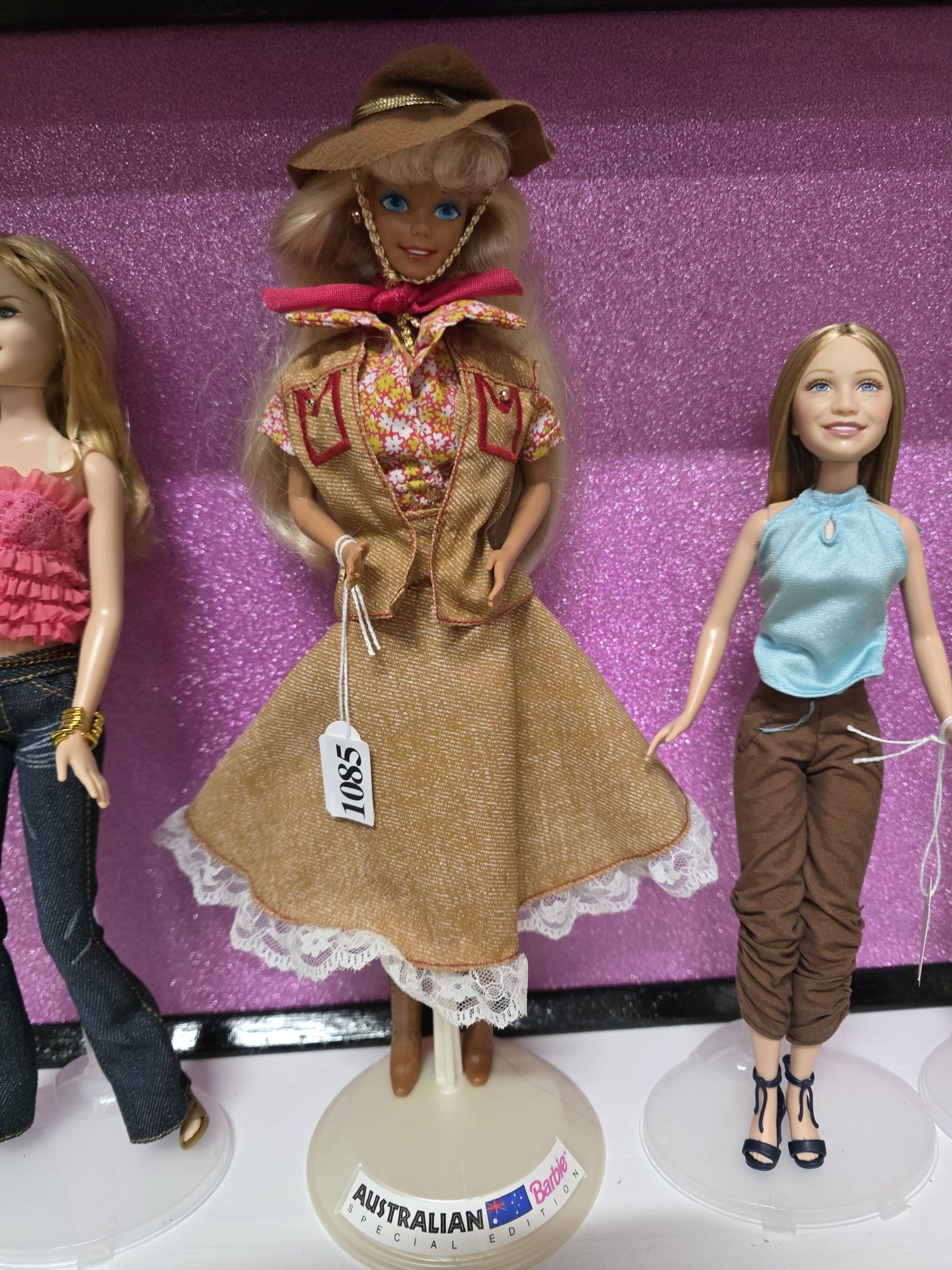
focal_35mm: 23
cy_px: 635
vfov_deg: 73.9
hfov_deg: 58.9
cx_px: 476
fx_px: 843
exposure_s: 1/100
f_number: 1.7
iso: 1250
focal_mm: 6.3
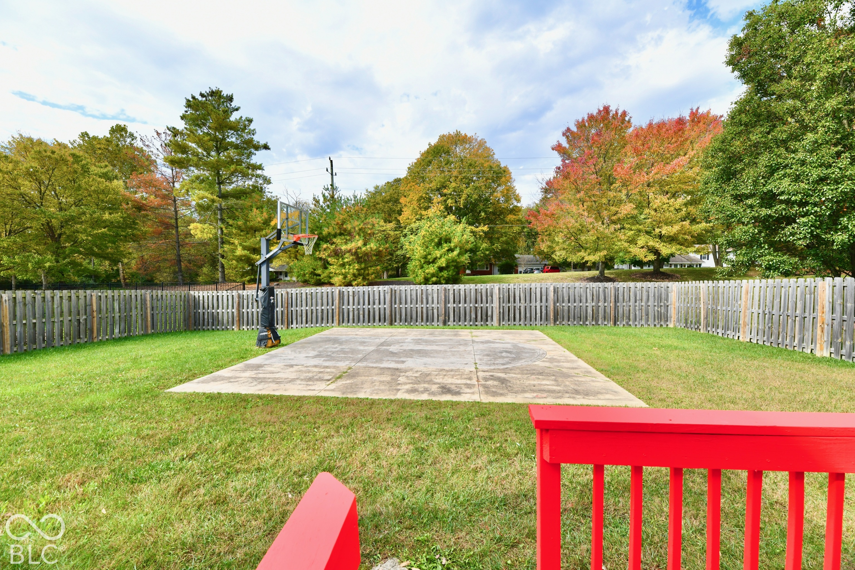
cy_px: 285
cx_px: 428
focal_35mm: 14
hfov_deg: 104.3
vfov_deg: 81.2
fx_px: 332
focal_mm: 14
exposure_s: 1/400
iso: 640
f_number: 10
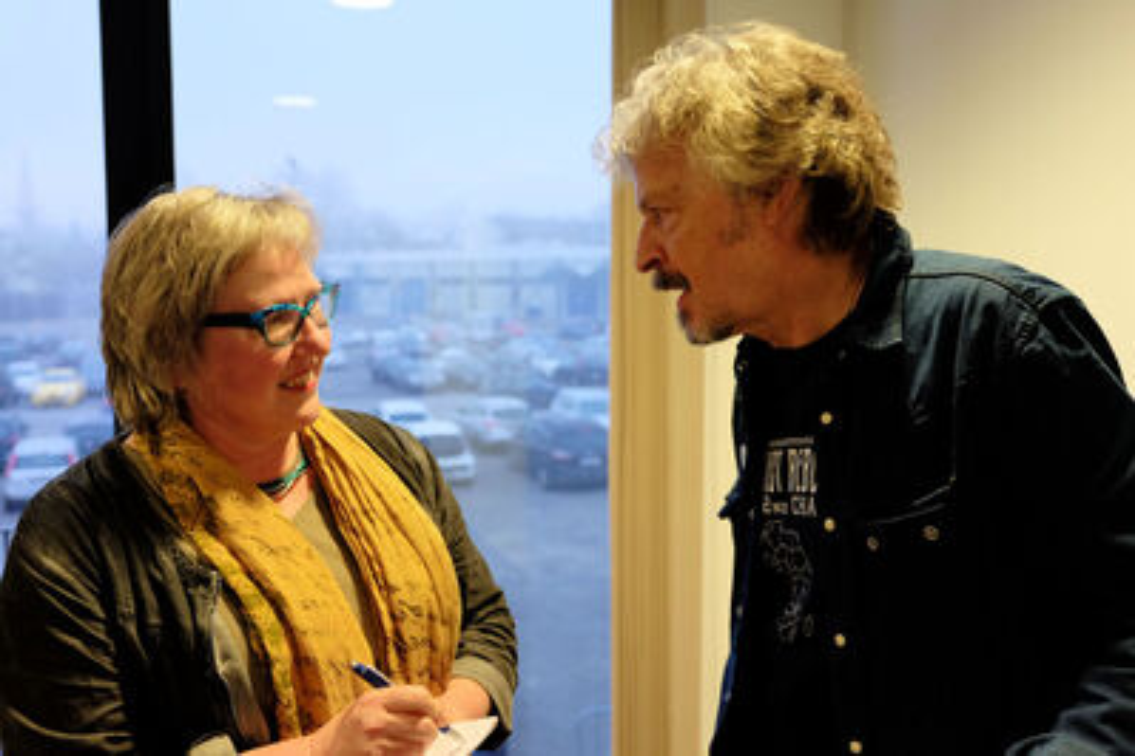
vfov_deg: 38.9
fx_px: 1072
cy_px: 378
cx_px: 568
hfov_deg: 55.8
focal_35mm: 34
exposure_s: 1/56
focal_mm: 22.7
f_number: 2.8
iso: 1600
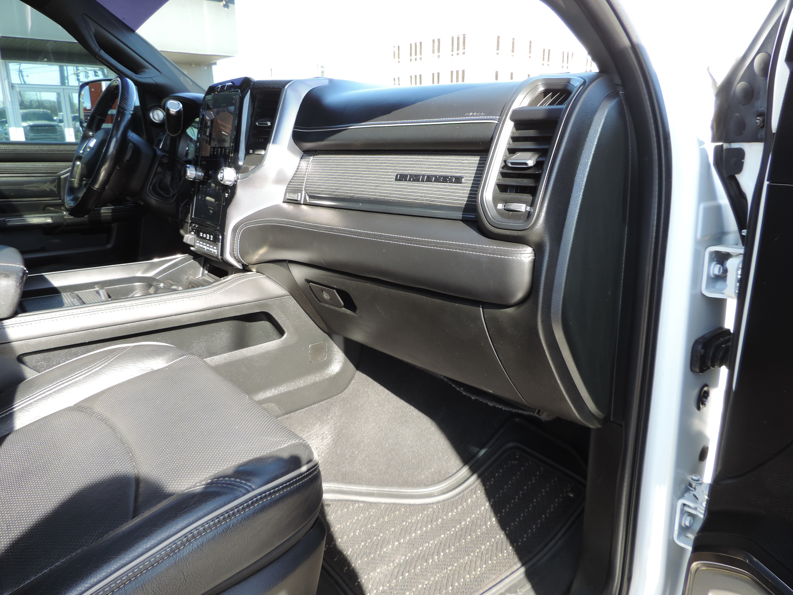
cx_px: 396
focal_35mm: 24
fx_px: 550
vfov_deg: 56.8
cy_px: 298
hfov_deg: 71.6
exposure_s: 1/80
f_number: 3
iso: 80
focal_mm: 4.3
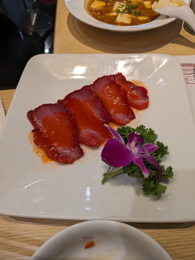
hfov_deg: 56.8
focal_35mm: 24
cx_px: 98
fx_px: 180
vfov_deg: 71.6
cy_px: 130
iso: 192
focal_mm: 4.53
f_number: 1.7
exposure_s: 1/298
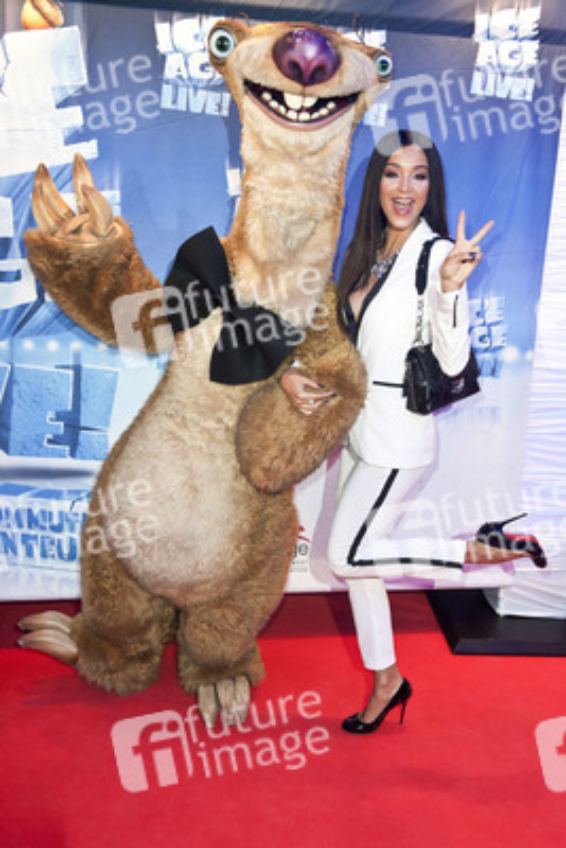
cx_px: 283
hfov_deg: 36.9
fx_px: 848
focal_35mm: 36
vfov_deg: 53.1
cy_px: 424
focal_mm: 36
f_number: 5.6
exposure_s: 1/200
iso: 1600
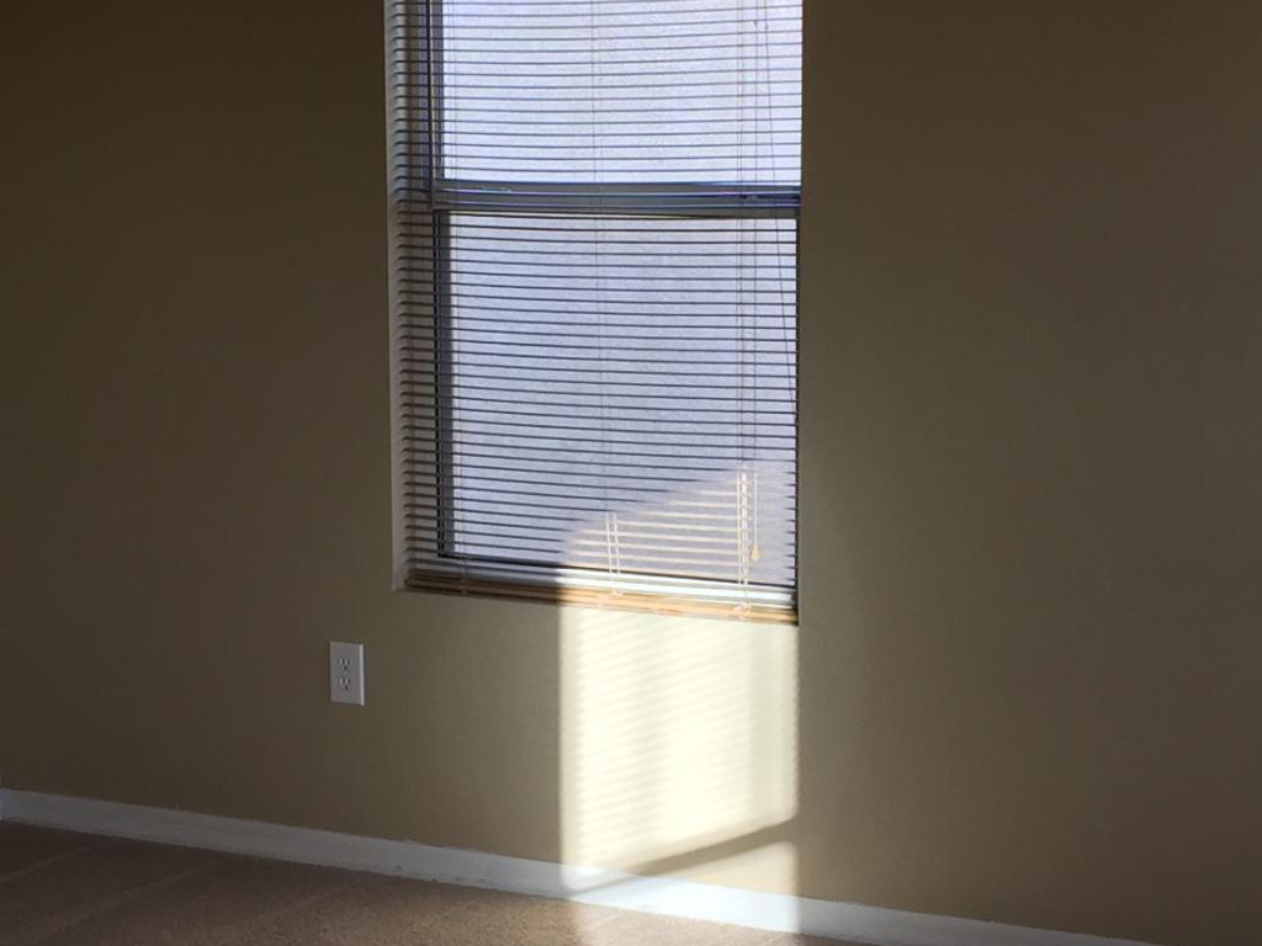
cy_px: 525
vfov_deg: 17.4
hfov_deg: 23.0
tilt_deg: -7.4
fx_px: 3099
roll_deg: -0.5
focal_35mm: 85
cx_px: 652
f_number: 2.2
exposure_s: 1/60
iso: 32
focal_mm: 4.15
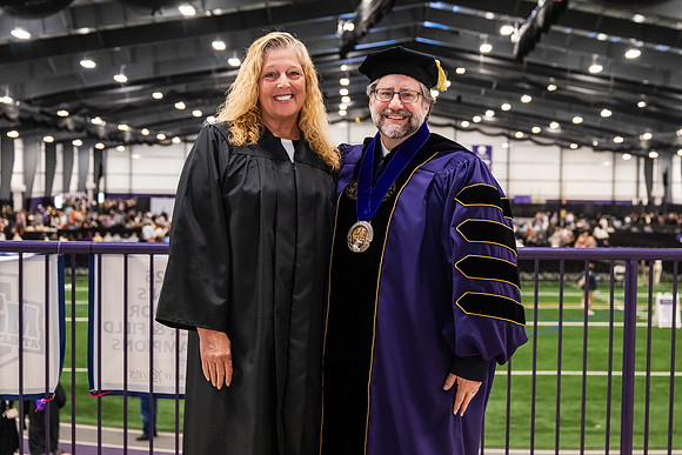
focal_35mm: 53
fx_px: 1001
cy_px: 211
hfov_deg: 37.6
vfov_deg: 25.6
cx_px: 383
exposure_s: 1/200
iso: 3200
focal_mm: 47
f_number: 3.5
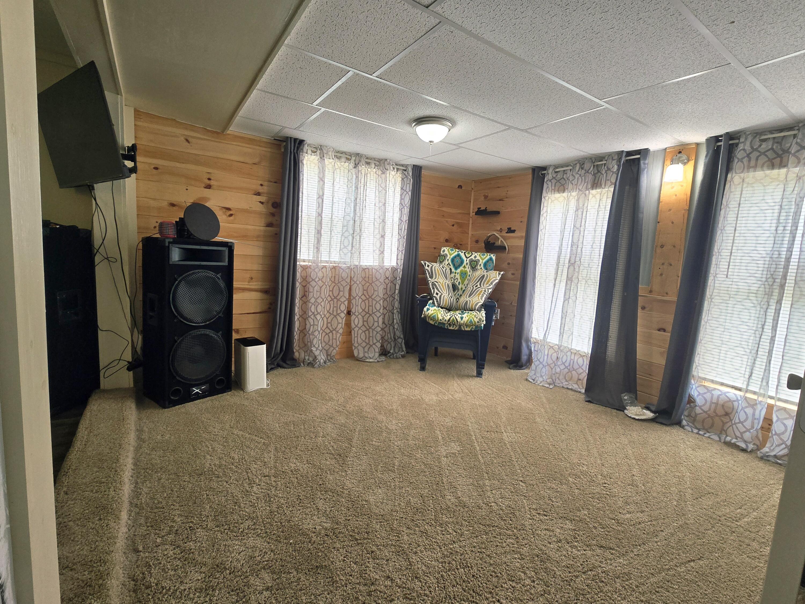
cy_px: 302
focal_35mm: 13
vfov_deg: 89.9
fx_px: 302
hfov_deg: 106.2
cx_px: 402
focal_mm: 2.2
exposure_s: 1/60.2
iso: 80
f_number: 2.2
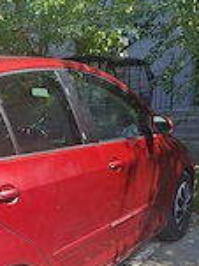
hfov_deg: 23.7
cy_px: 206
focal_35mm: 61
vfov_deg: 31.0
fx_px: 468
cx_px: 48
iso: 50
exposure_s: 1/1667
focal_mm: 5.54
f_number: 1.8
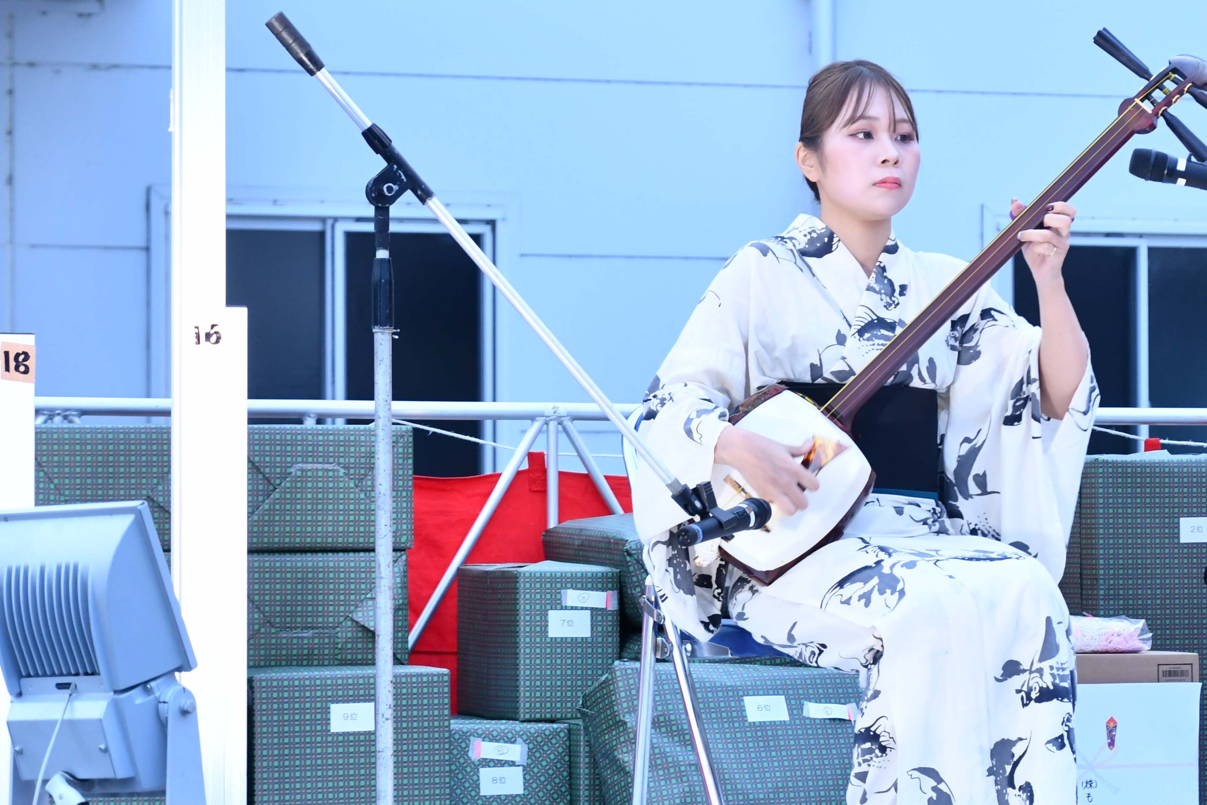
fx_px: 5063
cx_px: 907
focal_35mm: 151
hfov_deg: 13.5
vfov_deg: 9.1
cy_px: 360
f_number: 6.3
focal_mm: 65
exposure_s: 1/160
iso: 1000
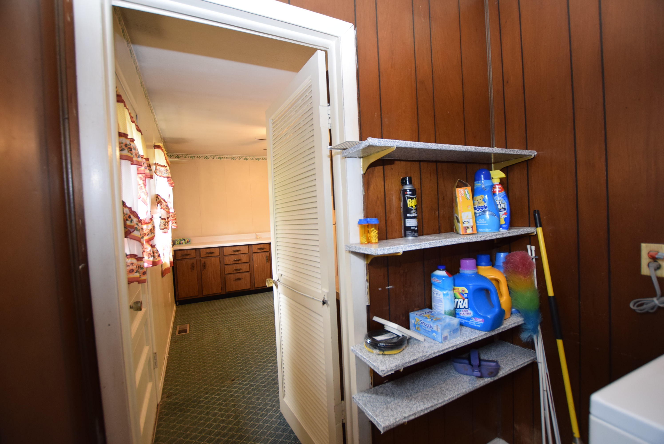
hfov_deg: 100.3
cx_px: 332
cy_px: 222
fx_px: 277
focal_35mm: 15
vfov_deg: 77.4
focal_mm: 10
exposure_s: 1/60
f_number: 3.5
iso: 1100
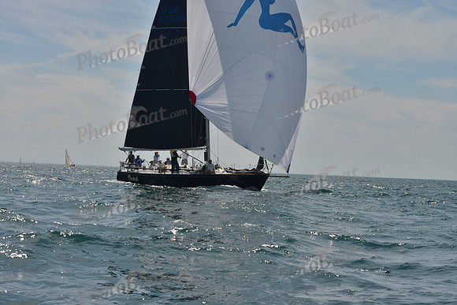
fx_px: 889
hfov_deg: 28.8
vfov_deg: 19.5
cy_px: 152
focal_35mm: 70
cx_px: 228
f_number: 10
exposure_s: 1/800
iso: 400
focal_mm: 70
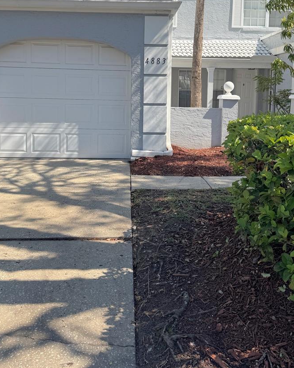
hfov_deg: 43.3
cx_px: 139
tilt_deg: -4.2
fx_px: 370
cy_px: 121
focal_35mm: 34
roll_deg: -0.6
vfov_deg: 51.8
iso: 80
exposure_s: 1/3096
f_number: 1.78
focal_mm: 6.76
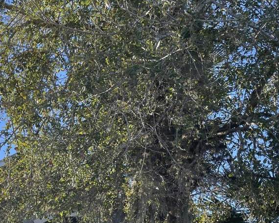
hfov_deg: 31.6
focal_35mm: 57
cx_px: 31
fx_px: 471
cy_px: 219
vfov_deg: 25.5
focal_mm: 4.2
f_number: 1.6
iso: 32
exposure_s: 1/1304
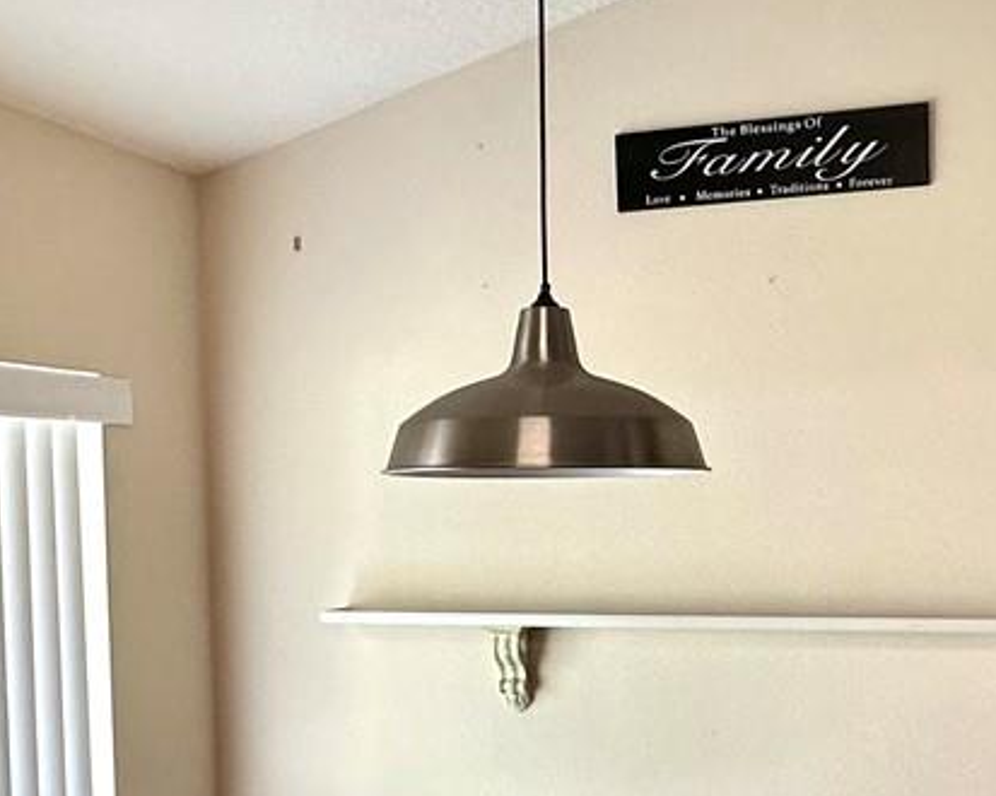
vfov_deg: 28.1
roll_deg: +0.4
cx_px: 576
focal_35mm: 53
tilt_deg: -4.3
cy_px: 622
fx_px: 1562
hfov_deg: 35.3
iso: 200
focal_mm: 2.22
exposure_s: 1/120
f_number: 2.2
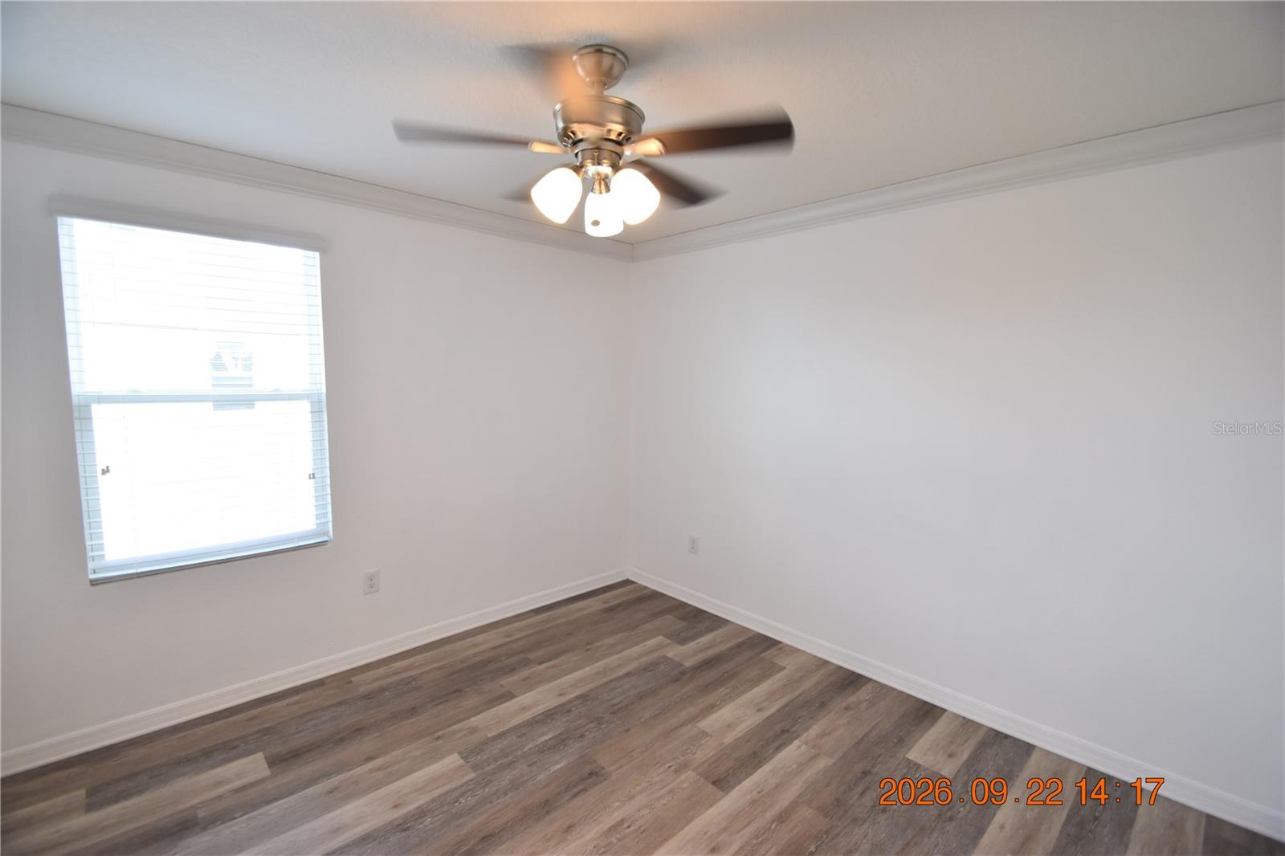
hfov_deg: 100.4
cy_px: 428
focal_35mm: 15
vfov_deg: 77.3
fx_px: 535
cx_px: 642
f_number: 4
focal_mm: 10
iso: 400
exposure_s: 1/60
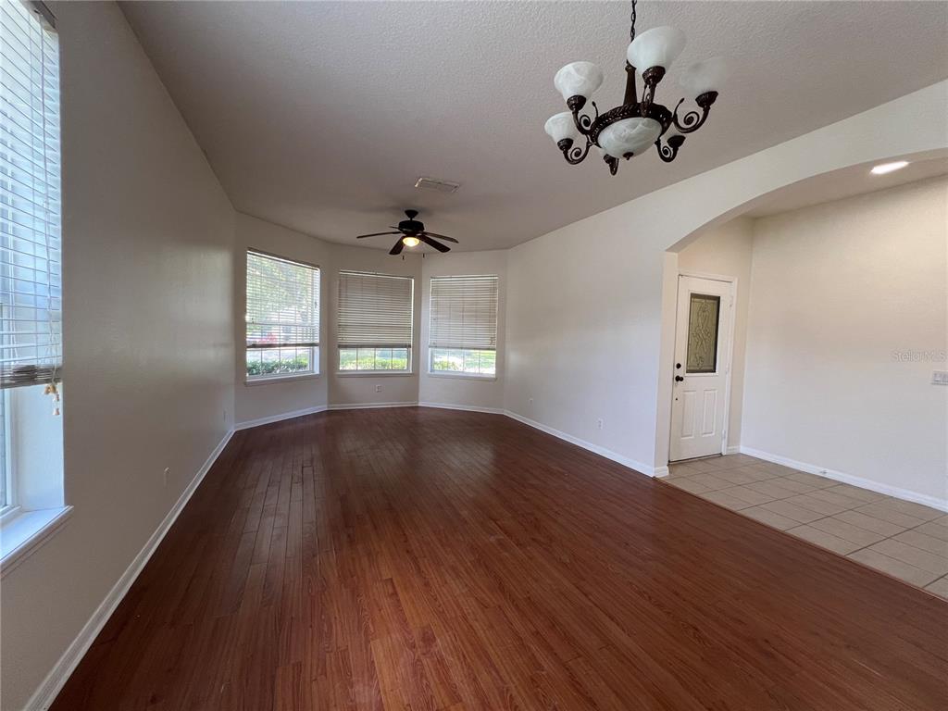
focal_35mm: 13
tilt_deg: -3.2
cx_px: 474
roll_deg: -1.5
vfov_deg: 89.9
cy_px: 356
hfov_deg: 106.2
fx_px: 356
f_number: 1.8
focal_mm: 1.57
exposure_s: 1/120
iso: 80
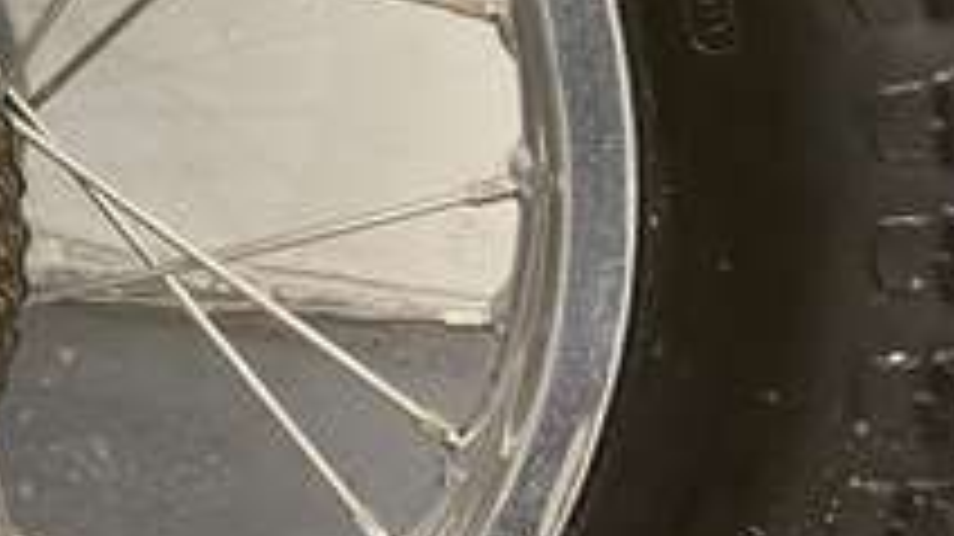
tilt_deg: -17.3
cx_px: -468
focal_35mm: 87
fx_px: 2200
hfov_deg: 20.9
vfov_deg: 13.2
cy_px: -252
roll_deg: +7.2
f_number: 1.8
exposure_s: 1/50
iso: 200
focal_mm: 4.25
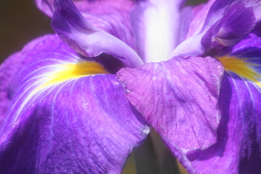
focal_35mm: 824
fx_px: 5971
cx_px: 143
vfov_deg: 1.7
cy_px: 97
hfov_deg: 2.5
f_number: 5.6
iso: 100
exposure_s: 1/400
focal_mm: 300
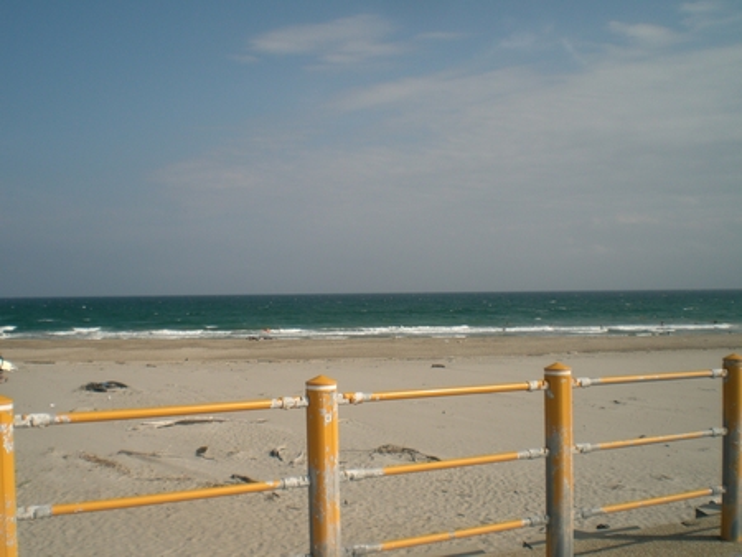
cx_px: 371
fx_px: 815
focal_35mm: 38
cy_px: 278
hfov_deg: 49.0
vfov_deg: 37.8
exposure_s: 1/1000
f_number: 4.4
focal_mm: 6.3
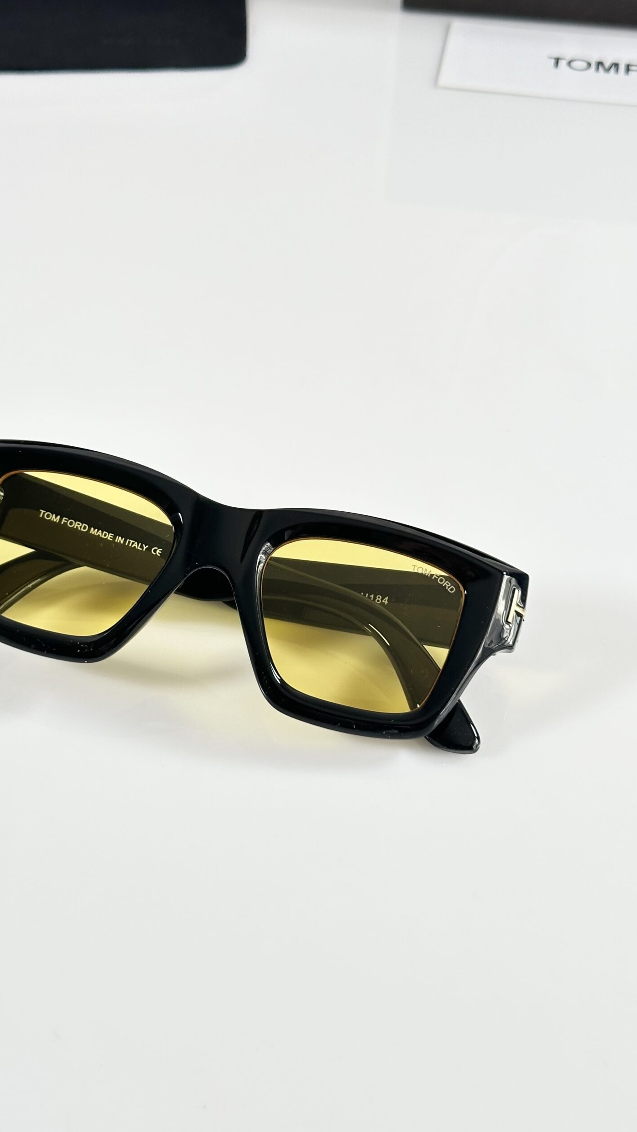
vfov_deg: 39.2
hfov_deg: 22.5
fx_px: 1591
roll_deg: +0.7
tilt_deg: -43.9
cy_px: 566
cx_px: 212
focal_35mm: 53
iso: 80
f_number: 1.78
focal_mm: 6.86
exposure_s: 1/117
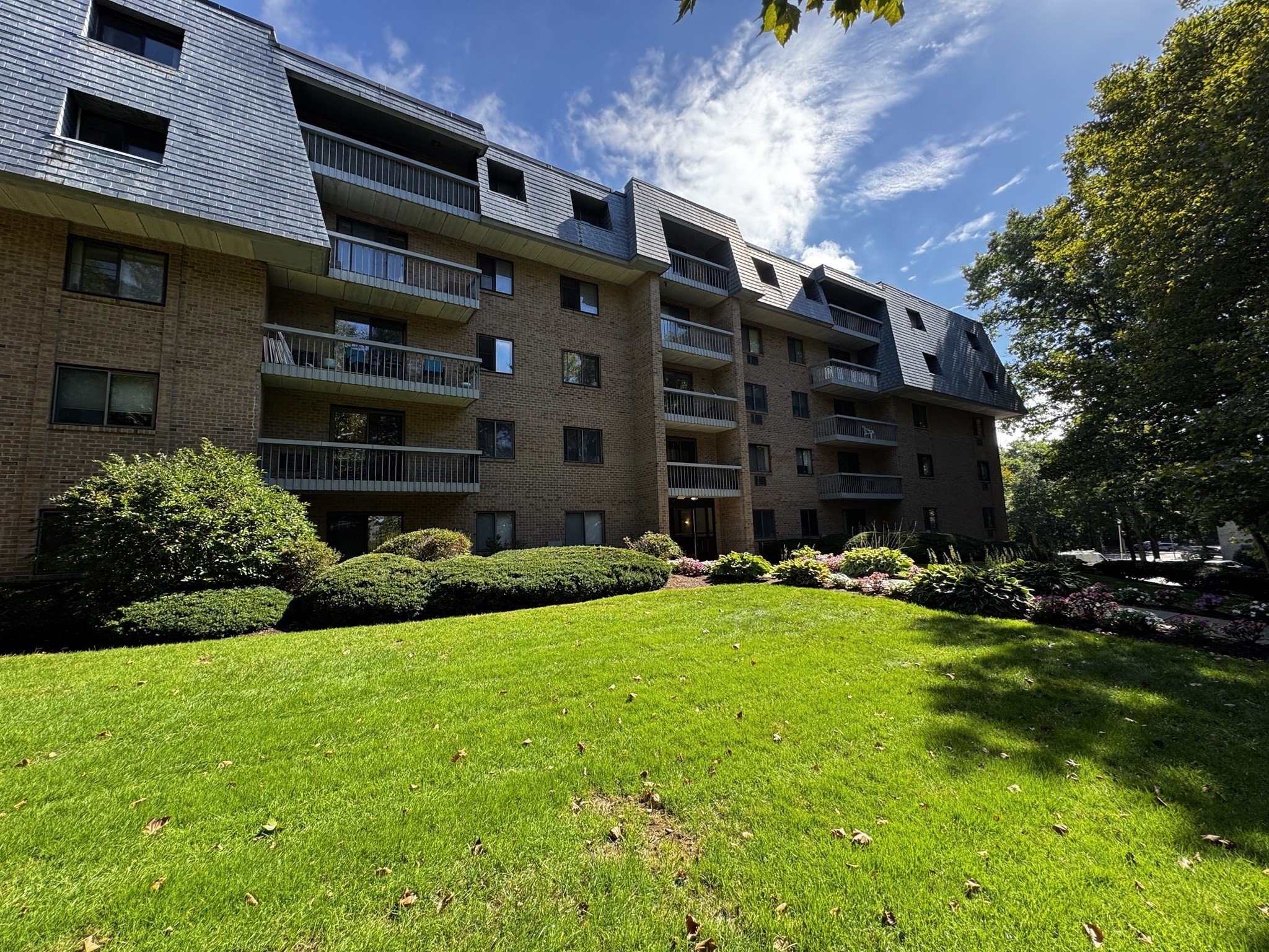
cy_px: 476
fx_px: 513
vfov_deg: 85.7
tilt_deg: +6.8
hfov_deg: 102.1
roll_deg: +1.8
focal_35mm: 14
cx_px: 634
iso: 40
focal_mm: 2.22
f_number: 2.2
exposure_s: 1/451
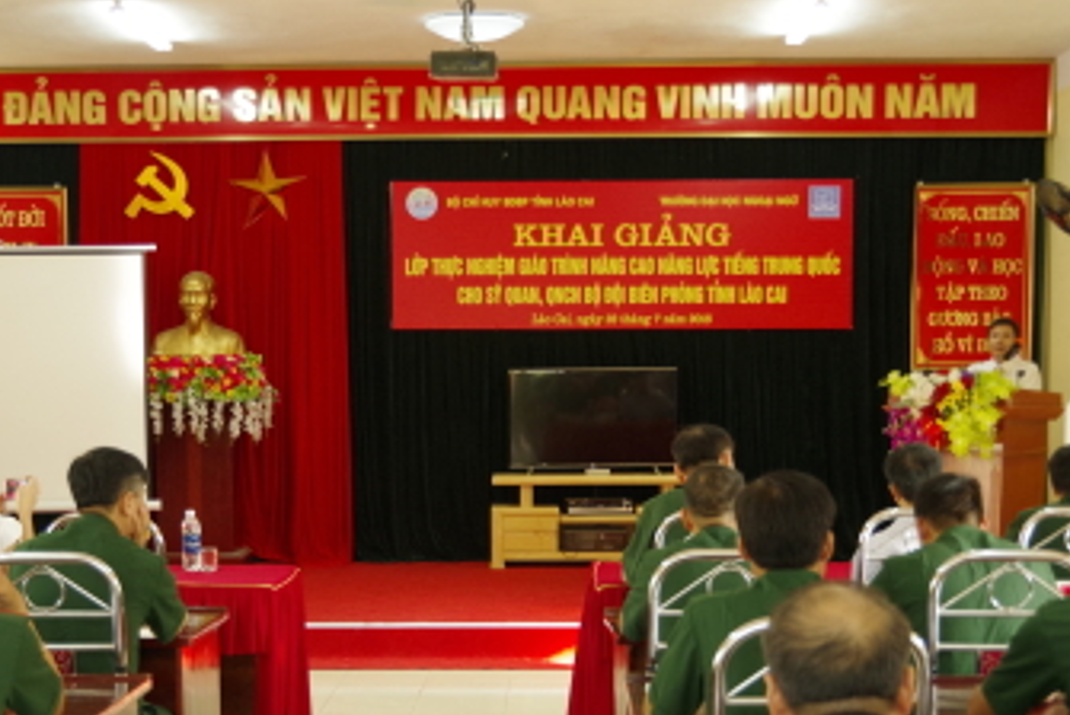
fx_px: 1755
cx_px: 498
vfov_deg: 22.8
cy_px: 549
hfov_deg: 33.9
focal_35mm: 59
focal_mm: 24
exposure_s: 1/50
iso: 800
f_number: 4
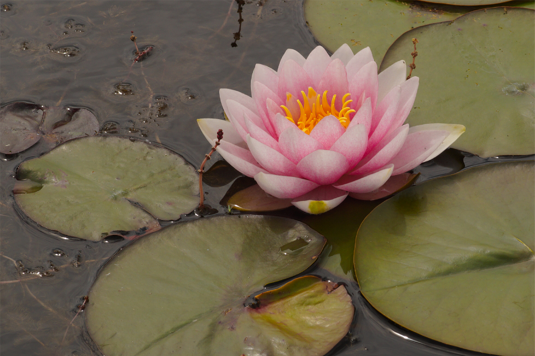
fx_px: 2229
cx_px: 268
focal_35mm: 150
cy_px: 178
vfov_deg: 9.1
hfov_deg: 13.7
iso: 200
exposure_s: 1/160
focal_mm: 100
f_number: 14
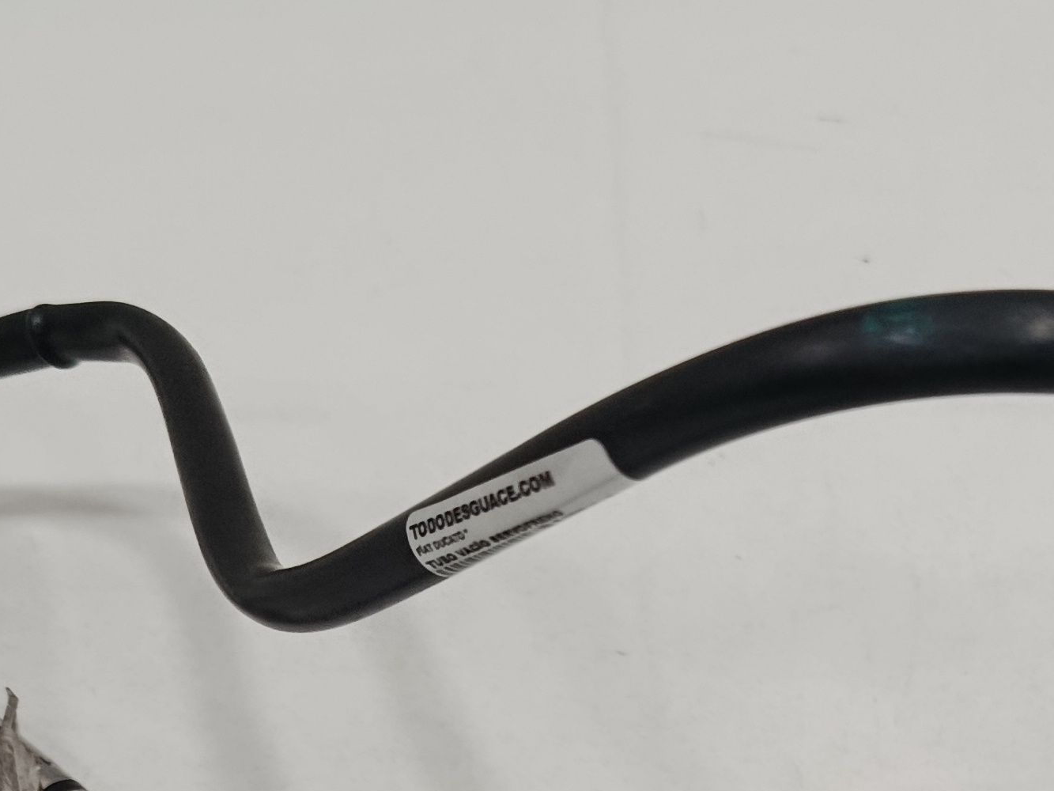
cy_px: 945
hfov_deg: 26.5
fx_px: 2192
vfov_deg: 19.3
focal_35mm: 72
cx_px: 852
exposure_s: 1/100
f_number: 1.7
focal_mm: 5.24
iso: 766
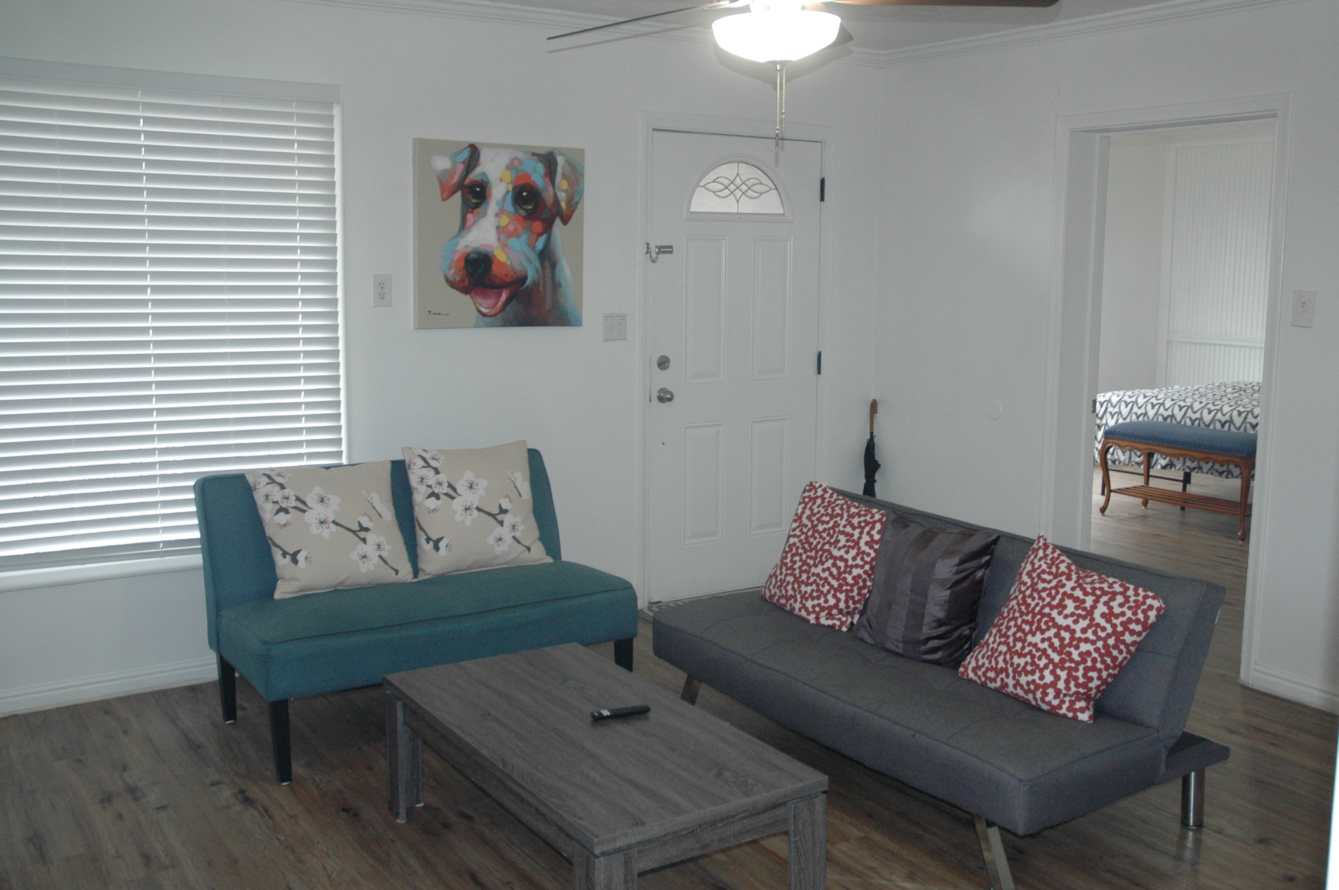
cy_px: 427
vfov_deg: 35.0
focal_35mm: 38
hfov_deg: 50.7
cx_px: 705
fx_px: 1412
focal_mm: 24
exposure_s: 1/60
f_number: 3.8
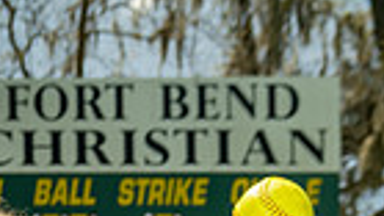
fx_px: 967
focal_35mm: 95
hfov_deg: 22.0
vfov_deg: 10.0
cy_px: 612
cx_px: 52
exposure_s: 1/250
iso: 250
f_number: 4.5
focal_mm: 28
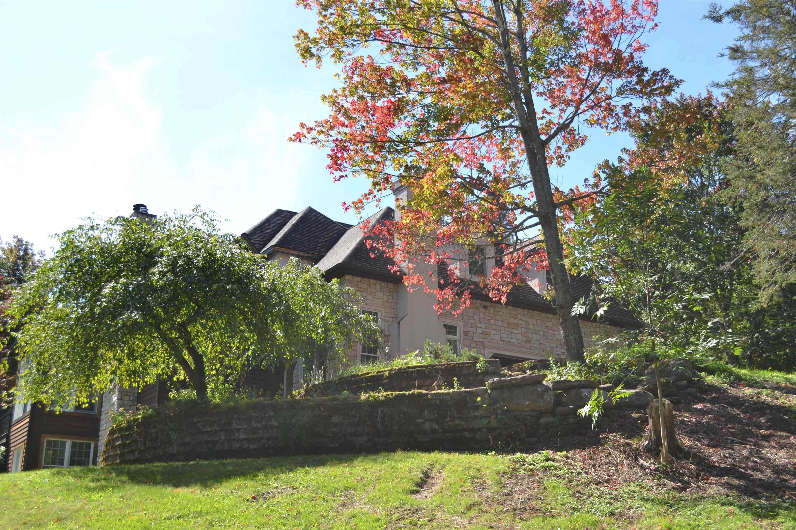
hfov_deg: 49.6
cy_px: 265
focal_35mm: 39
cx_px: 398
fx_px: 862
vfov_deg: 34.2
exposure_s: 1/200
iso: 100
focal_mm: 26
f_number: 5.6
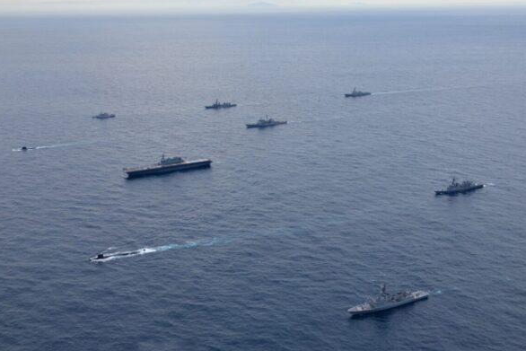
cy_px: 200
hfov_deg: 50.6
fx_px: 555
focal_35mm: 38
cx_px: 294
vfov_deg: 35.0
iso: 400
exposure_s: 1/1000
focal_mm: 32
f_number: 7.1
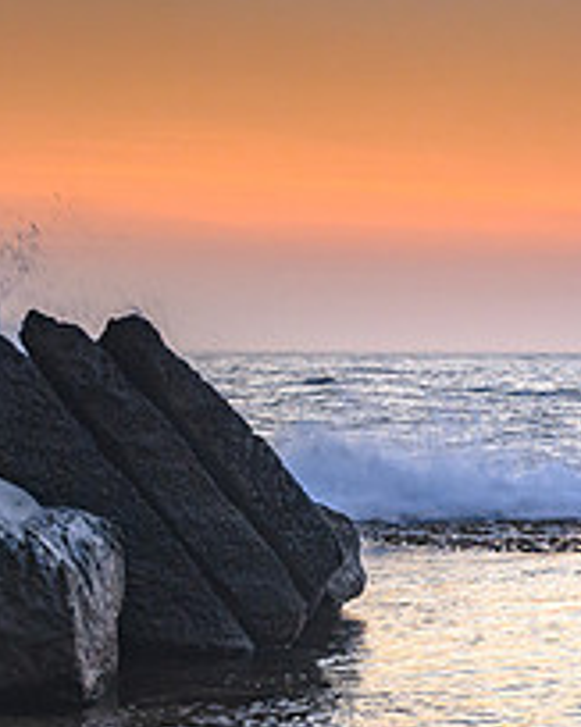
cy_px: 483
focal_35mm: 114
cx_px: 709
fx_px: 2452
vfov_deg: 16.8
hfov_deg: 13.1
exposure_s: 1/25
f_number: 5
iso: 640
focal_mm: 28
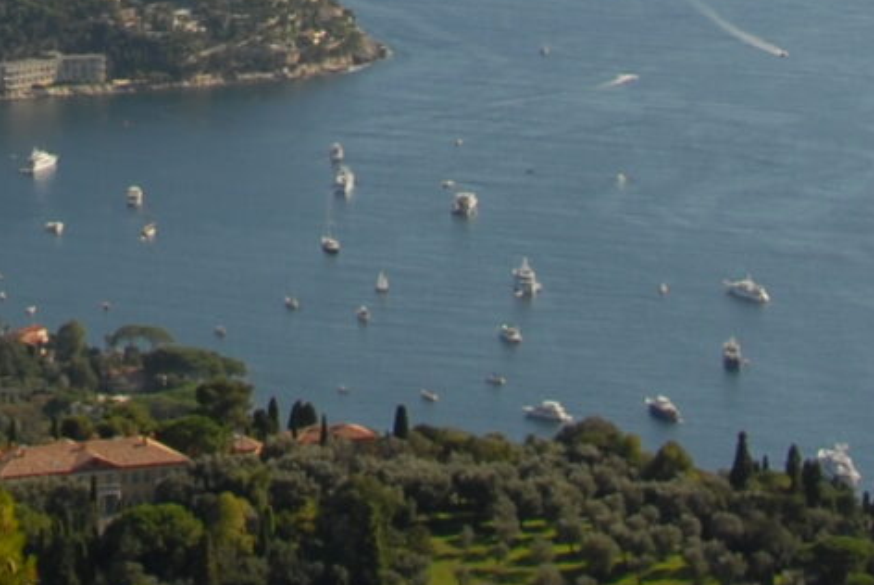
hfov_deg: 11.8
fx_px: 4150
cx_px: -189
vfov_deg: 7.6
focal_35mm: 171
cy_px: -752
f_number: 5.6
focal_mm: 21
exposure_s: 1/250
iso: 100
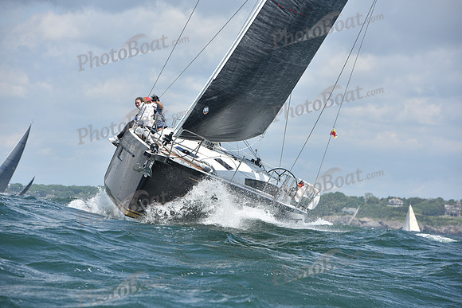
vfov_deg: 7.9
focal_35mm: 175
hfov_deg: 11.7
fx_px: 2246
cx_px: 231
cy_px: 154
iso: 250
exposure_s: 1/1250
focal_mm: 175
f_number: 7.1
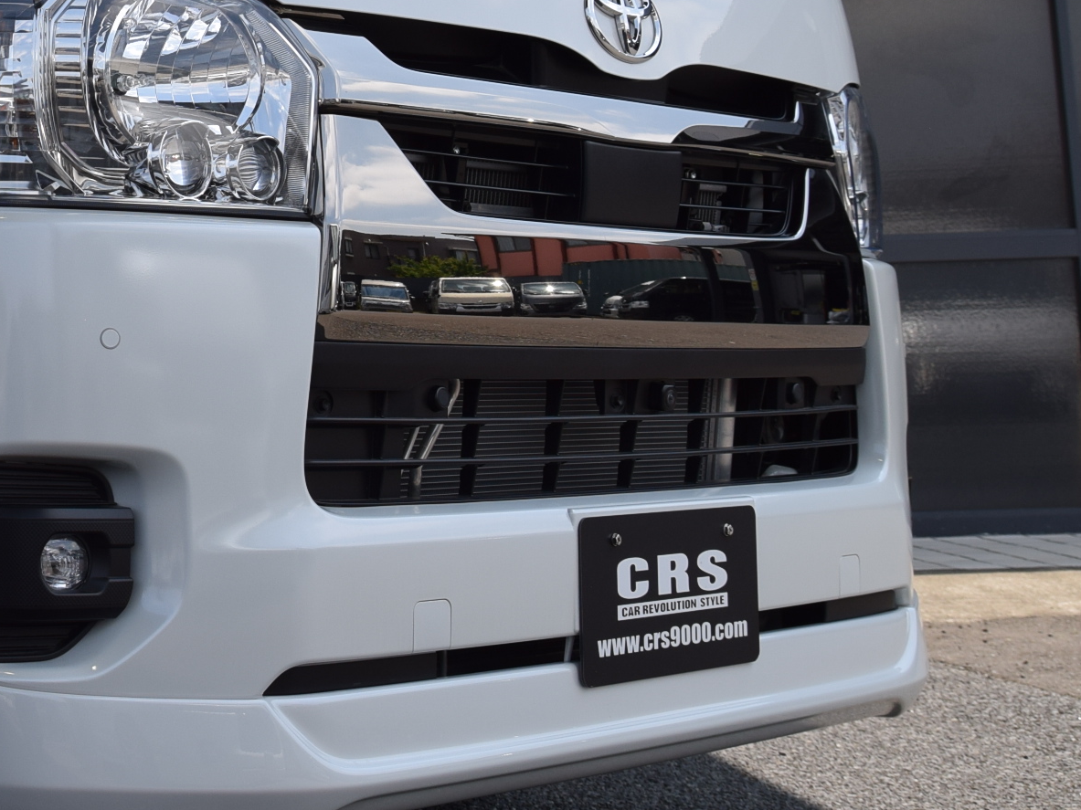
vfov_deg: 19.9
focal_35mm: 73
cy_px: 132
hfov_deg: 24.9
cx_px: -92
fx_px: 2279
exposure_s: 1/500
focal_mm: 20
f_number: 8
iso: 200
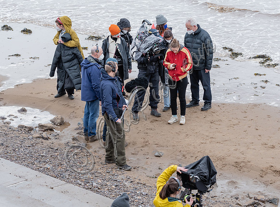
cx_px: 172
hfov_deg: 15.3
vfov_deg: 11.4
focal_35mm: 129
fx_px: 1039
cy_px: 88
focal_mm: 70
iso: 400
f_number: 6.3
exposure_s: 1/250
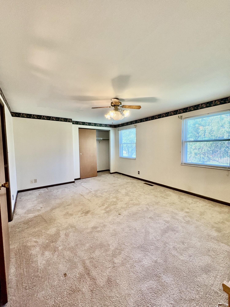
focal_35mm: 14
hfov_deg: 85.7
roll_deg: +0.9
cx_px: 115
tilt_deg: -2.3
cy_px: 154
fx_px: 124
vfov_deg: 102.1
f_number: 2.2
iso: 320
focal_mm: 2.22
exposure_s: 1/120
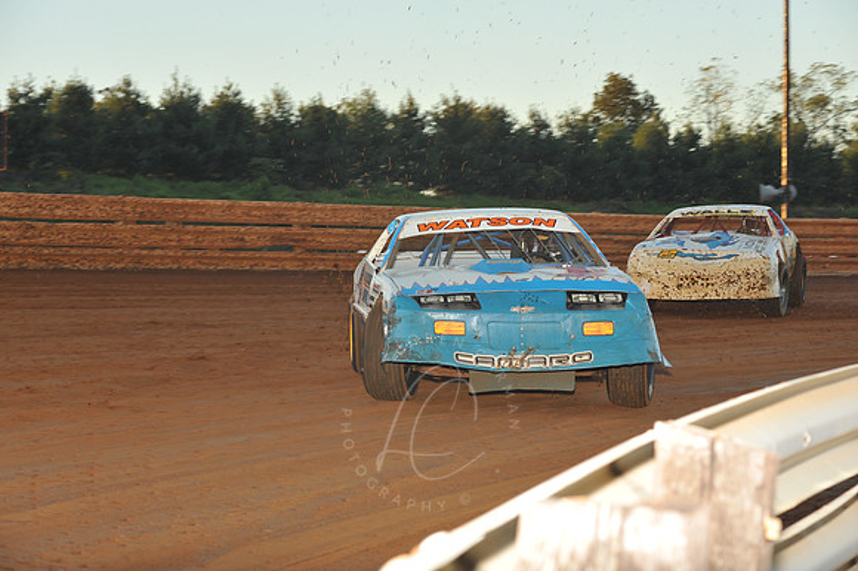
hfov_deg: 19.5
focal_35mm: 105
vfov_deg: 13.0
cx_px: 429
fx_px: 2501
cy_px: 286
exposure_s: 1/320
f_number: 7.1
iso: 800
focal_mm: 105
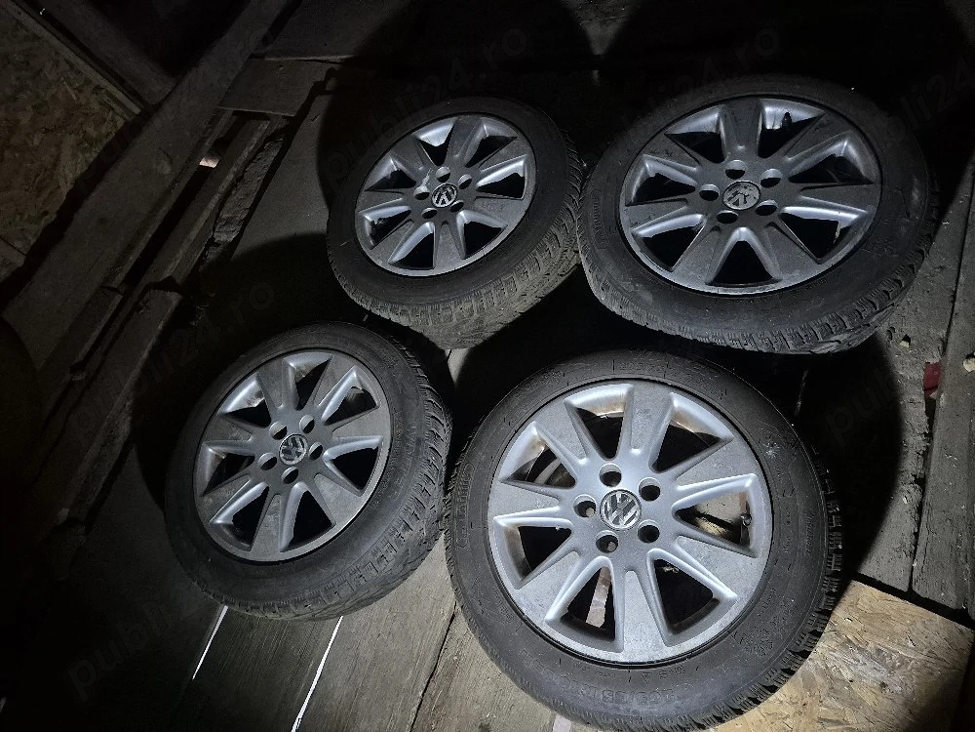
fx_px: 648
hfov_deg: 73.9
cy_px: 366
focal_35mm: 23
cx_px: 488
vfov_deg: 58.9
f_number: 1.8
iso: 1250
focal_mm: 5.4
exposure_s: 1/16
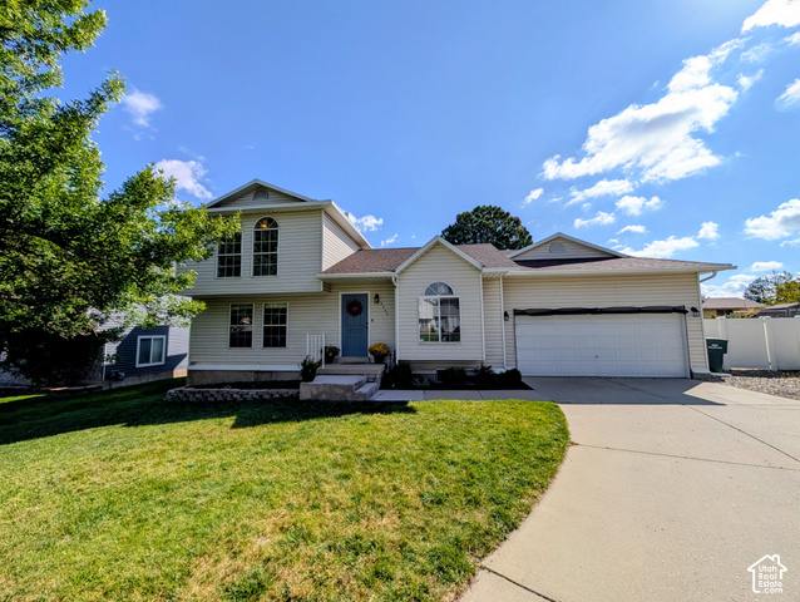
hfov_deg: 110.5
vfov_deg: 94.6
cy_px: 301
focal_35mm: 12
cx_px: 400
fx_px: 278
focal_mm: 2.02
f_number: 1.7
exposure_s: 1/5848
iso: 51
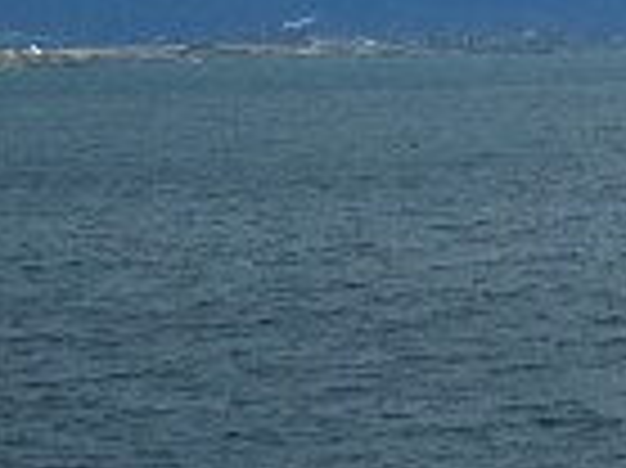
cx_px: 538
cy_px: -90
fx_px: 3812
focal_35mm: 211
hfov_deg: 9.4
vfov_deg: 7.0
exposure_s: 1/1045
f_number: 2.2
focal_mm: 4
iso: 25
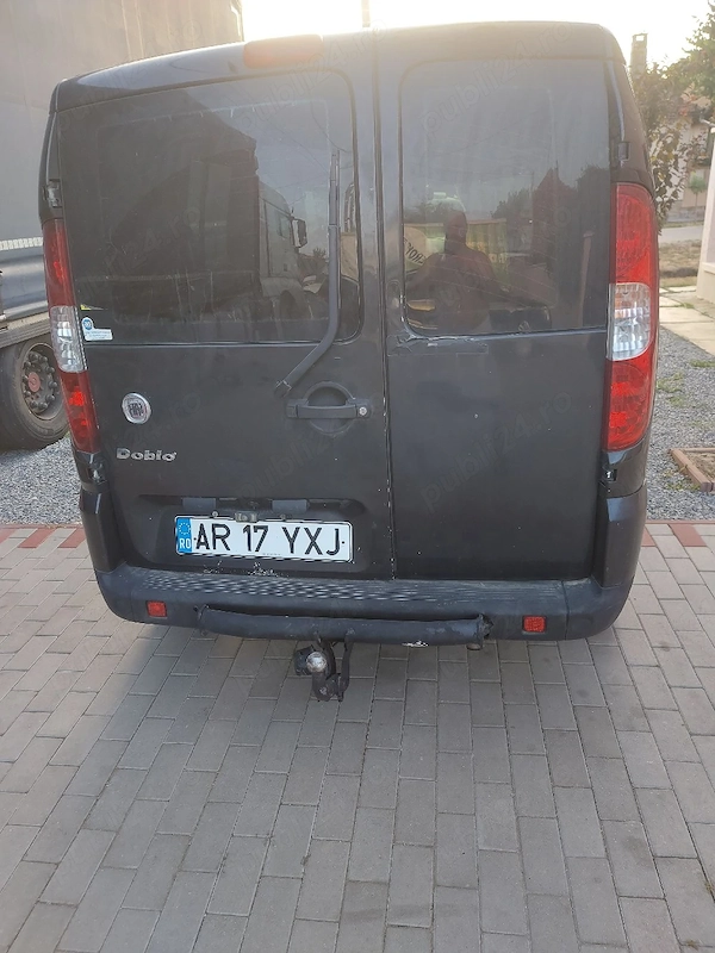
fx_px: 661
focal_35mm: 24
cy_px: 476
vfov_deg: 71.6
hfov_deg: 56.8
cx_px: 358
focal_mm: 5.23
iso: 125
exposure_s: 1/50
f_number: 1.8
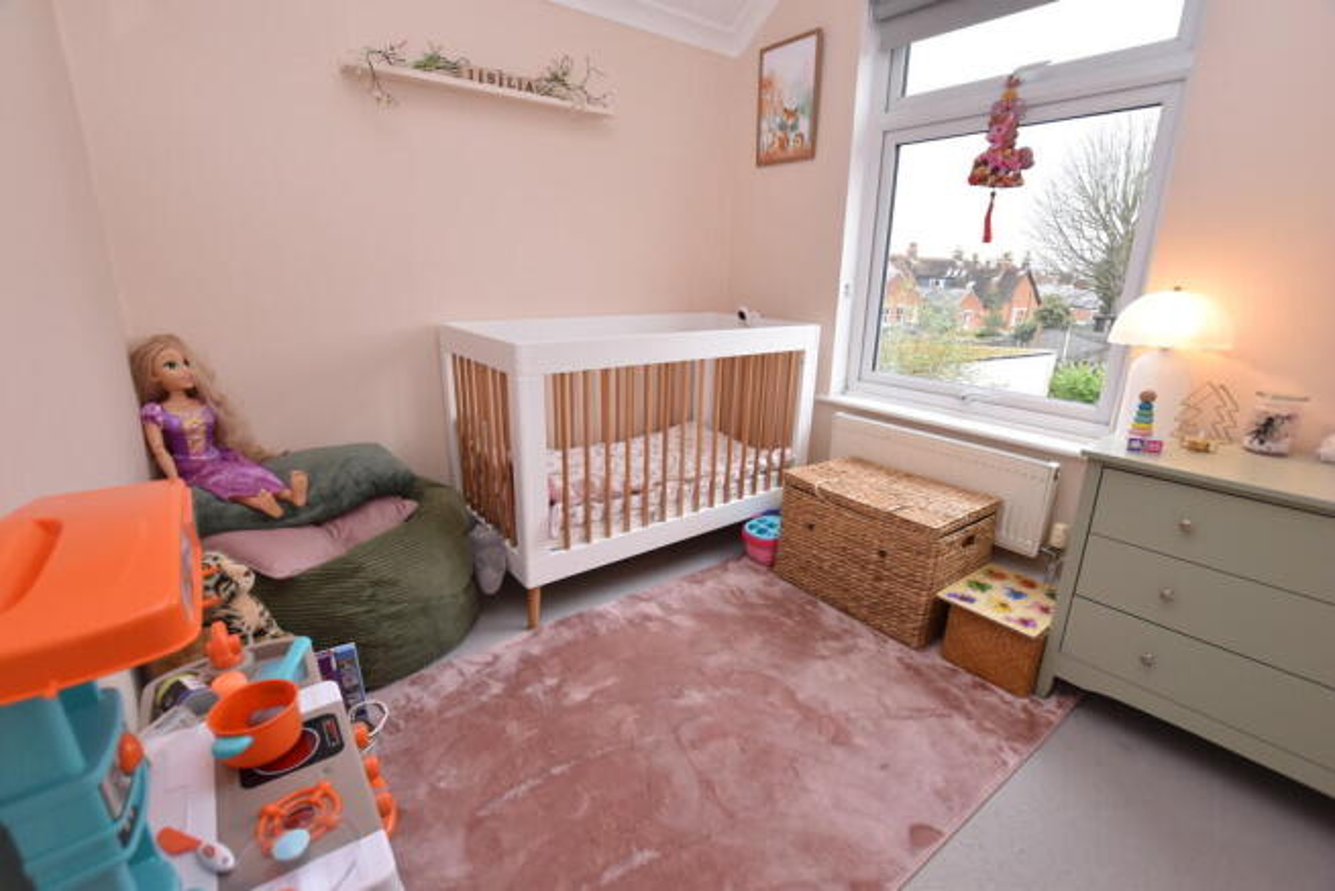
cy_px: 446
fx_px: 556
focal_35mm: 15
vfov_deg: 77.4
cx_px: 668
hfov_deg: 100.4
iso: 800
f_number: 5.6
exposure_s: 1/125
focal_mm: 10
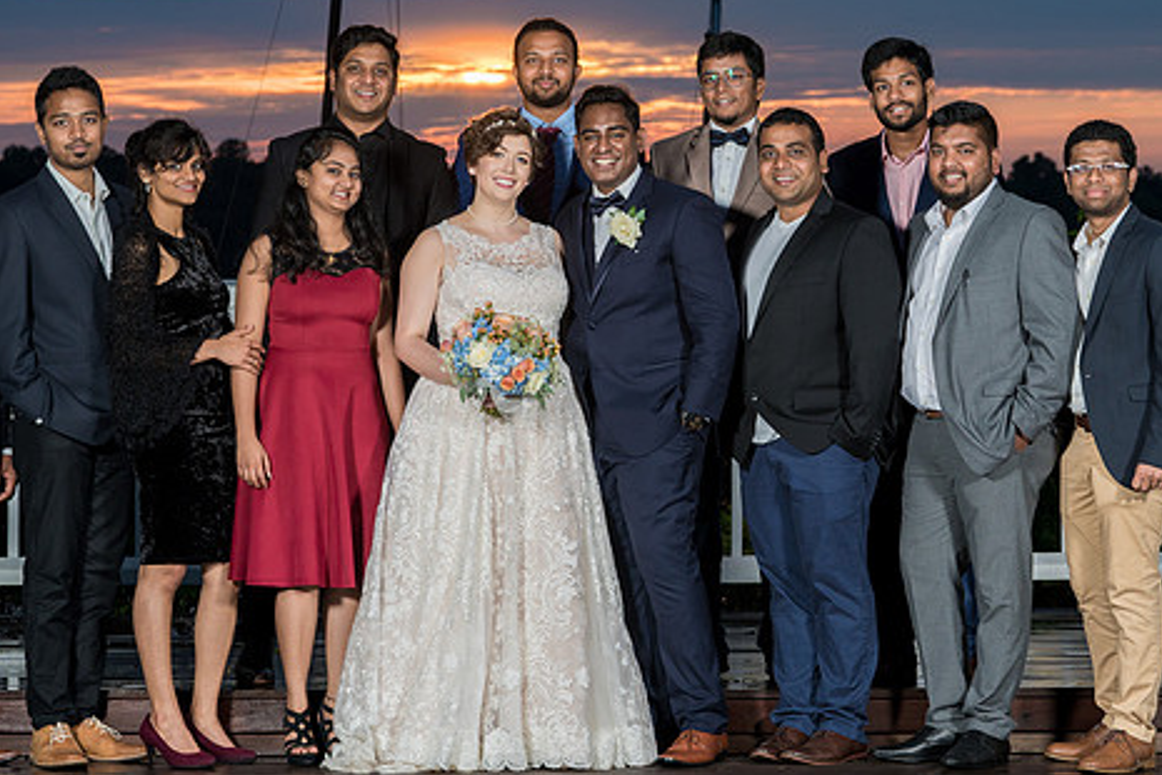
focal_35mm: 150
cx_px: 608
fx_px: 4841
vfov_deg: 9.1
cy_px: 261
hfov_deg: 13.7
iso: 160
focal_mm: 100
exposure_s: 1/200
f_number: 8
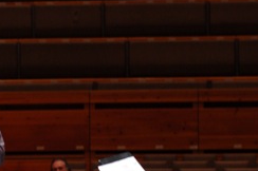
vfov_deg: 7.0
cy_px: 92
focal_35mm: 197
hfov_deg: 10.3
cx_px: -34
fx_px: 1410
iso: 800
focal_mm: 50
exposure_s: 1/40
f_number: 3.2
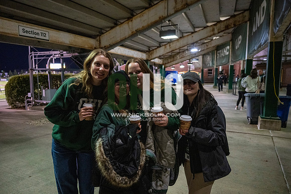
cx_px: 146
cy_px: 97
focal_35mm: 24
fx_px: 194
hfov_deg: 73.7
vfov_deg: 53.2
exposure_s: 1/500
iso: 6400
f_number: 3.2
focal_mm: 24
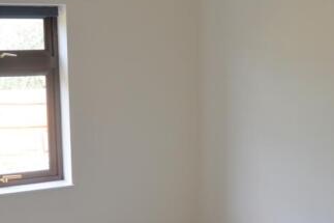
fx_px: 594
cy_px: 151
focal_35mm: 64
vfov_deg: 21.1
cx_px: 124
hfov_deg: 31.3
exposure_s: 1/125
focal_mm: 21
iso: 360
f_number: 5.6
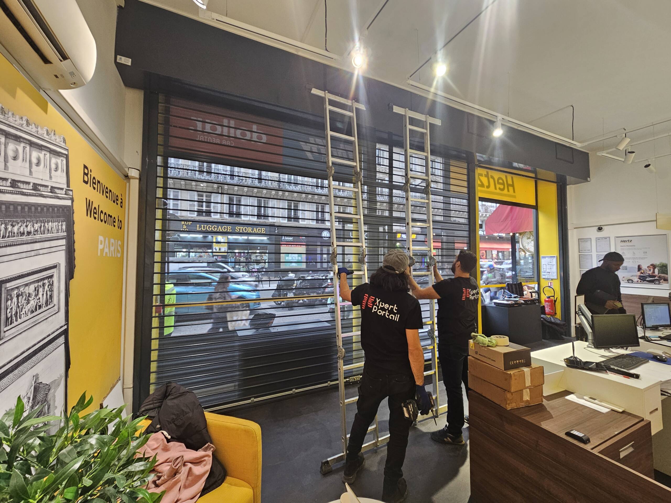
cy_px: 252
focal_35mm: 13
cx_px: 336
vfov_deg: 89.9
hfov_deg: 106.2
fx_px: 252
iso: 320
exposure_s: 1/71
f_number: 2.2
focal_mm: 2.2
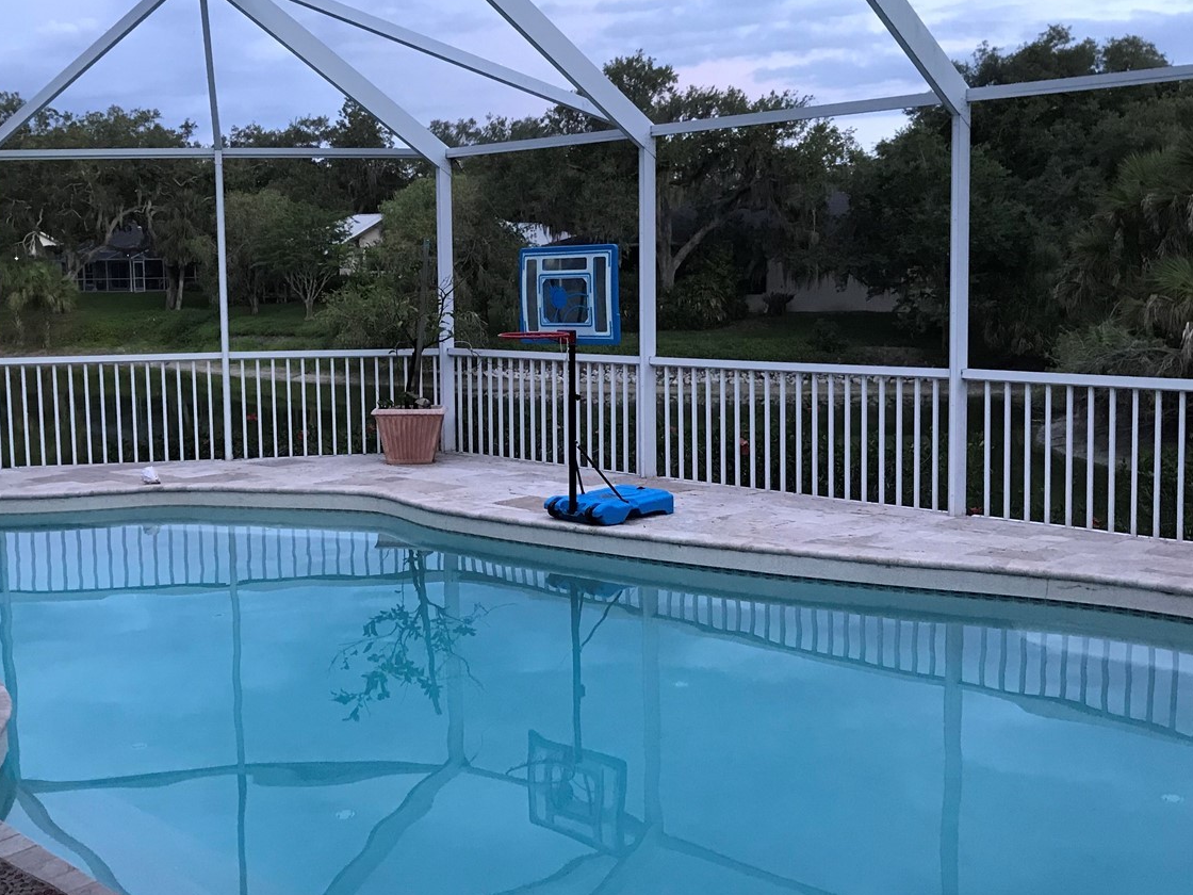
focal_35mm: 40
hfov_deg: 46.6
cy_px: 414
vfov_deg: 35.9
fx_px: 1379
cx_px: 499
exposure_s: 1/15
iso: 40
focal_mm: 3.99
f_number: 1.8
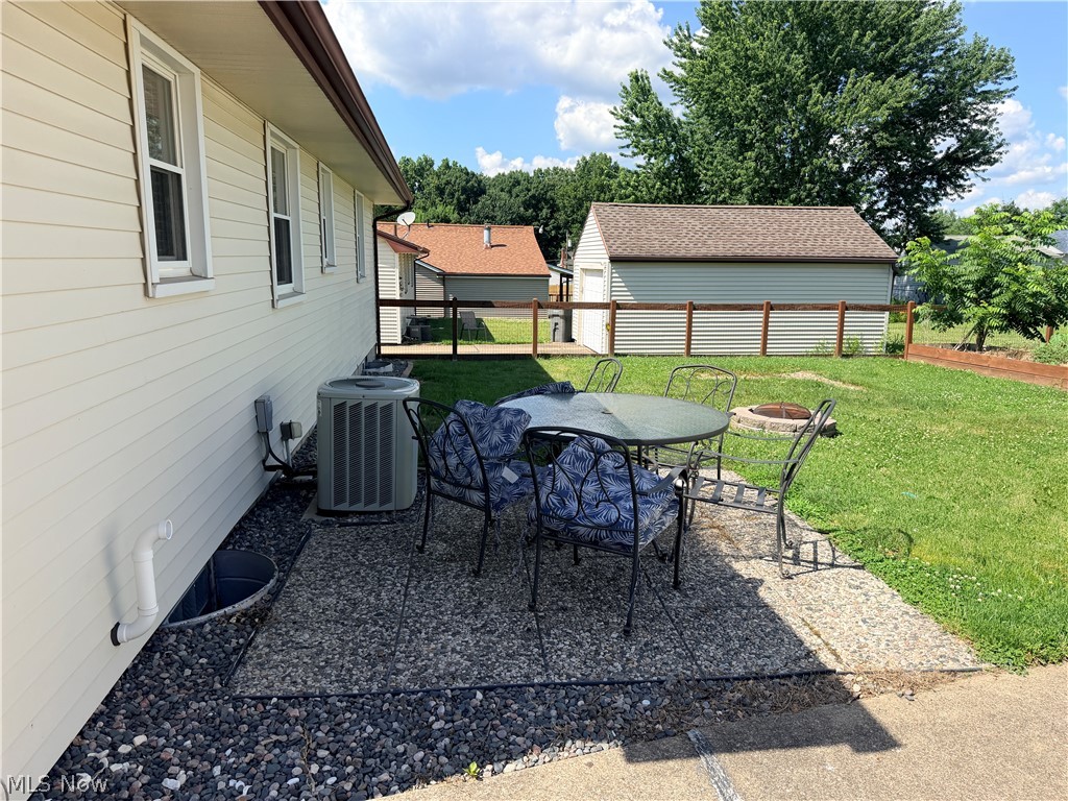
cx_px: 534
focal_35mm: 24
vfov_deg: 56.8
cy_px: 400
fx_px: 740
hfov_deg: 71.6
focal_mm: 6.76
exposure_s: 1/3759
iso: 100
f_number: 1.78
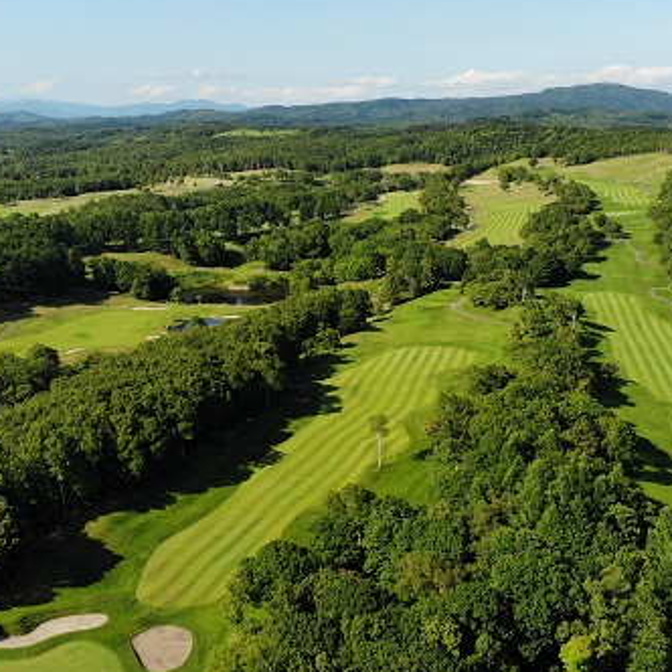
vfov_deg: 36.7
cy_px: 288
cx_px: 409
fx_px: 1010
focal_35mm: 46
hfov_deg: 36.6
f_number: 2.8
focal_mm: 4.5
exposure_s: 1/760
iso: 100
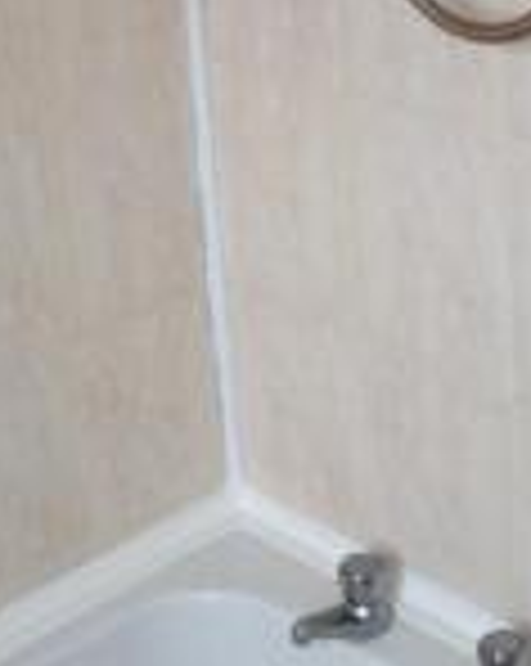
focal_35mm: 101
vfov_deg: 18.6
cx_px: 207
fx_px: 1988
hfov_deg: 15.2
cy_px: 38
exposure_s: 1/60
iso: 50
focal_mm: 4.28
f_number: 2.4
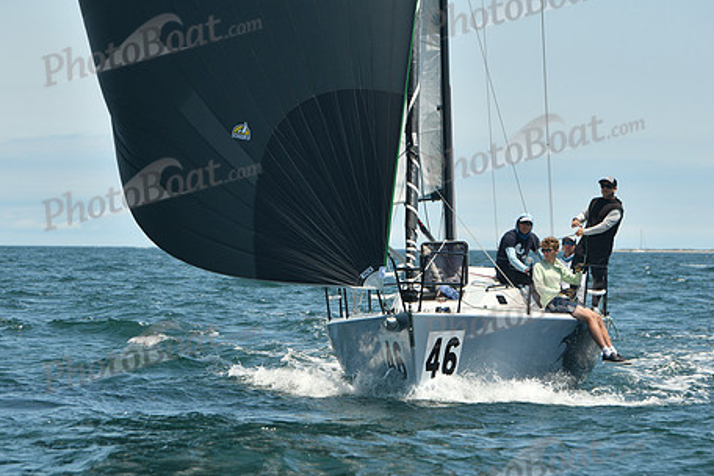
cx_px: 344
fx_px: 4541
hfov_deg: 9.0
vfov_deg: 6.0
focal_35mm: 229
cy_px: 250
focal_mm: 180
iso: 320
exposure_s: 1/640
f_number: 8
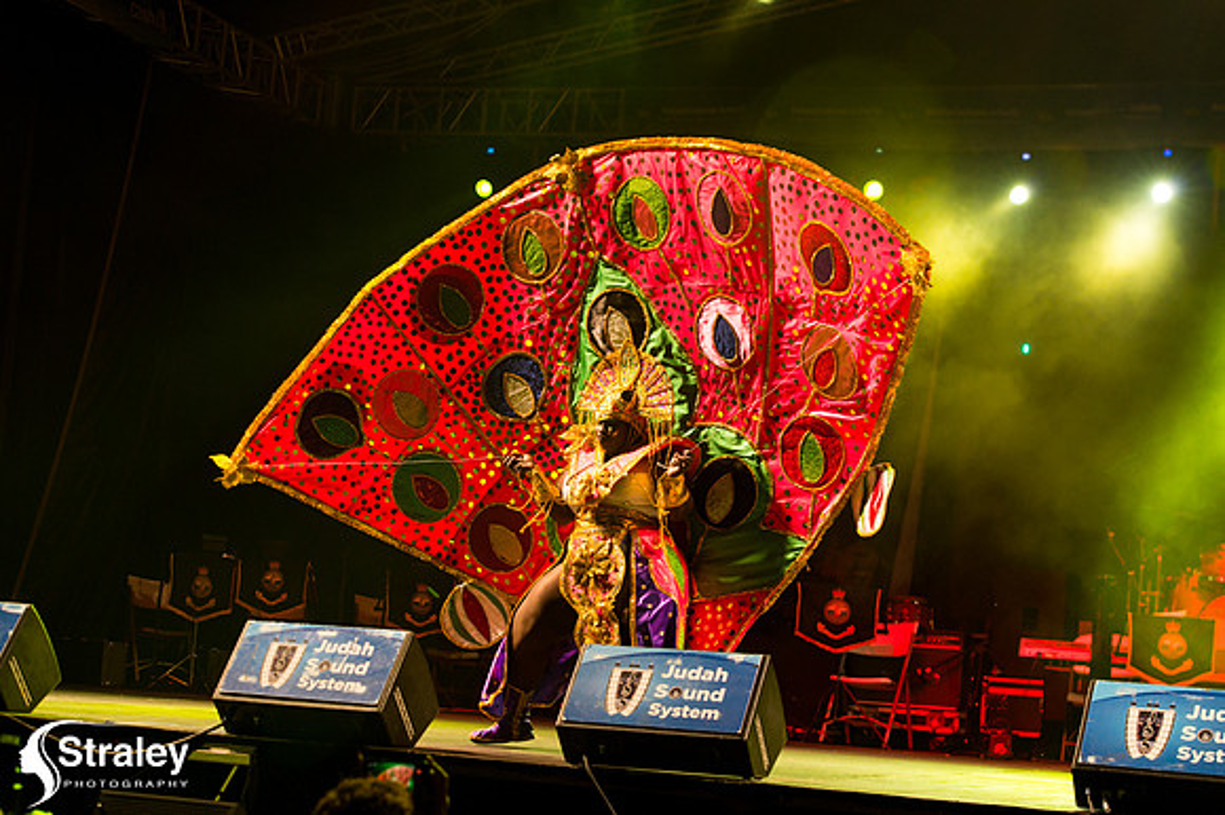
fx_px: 2380
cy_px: 408
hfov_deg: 28.9
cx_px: 612
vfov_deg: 19.4
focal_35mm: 70
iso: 3200
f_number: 5.6
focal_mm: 70
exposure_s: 1/200
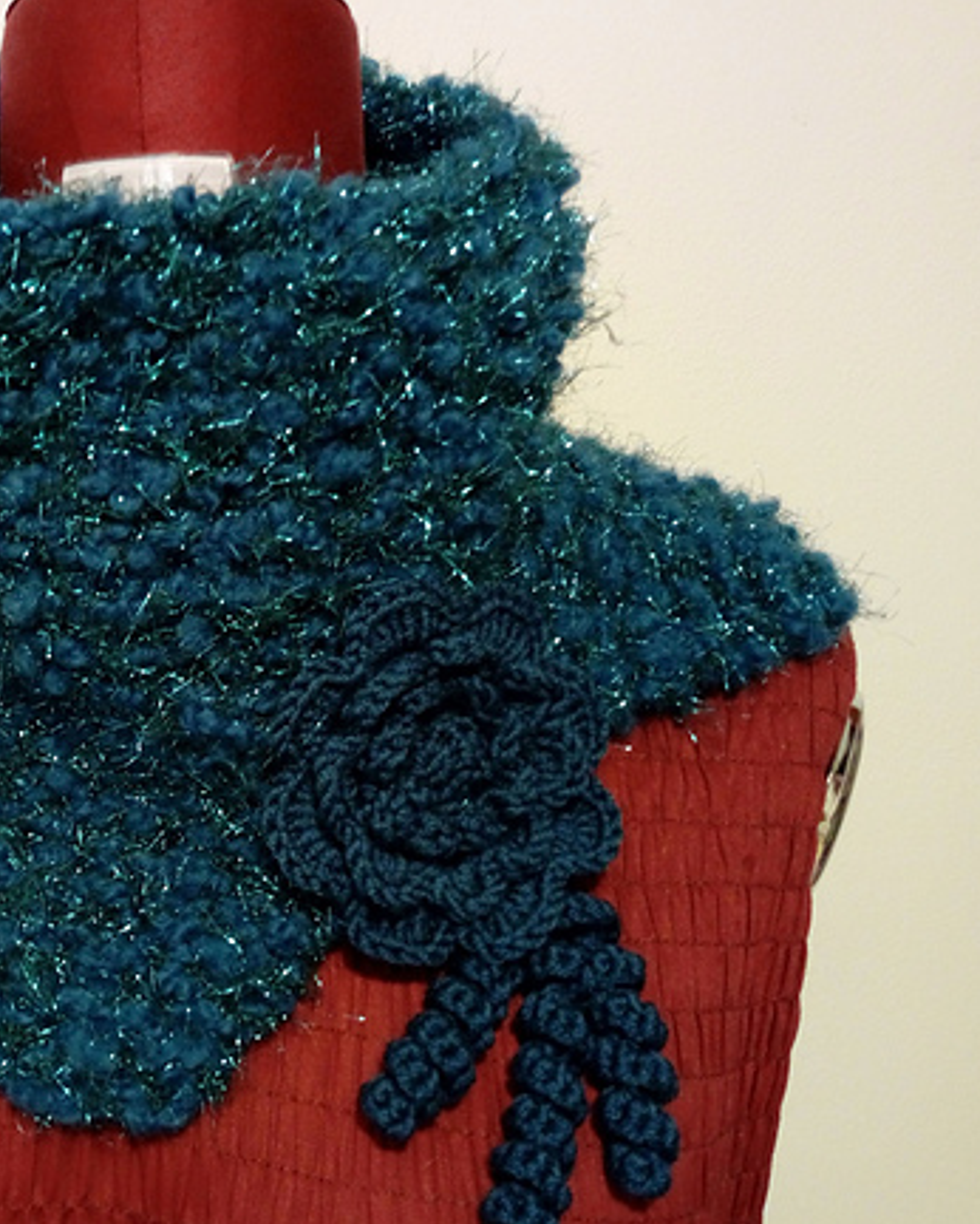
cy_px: 626
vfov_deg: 46.8
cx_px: 156
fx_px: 1413
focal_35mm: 39
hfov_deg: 36.5
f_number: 2
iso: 415
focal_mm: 3.5
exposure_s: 1/20
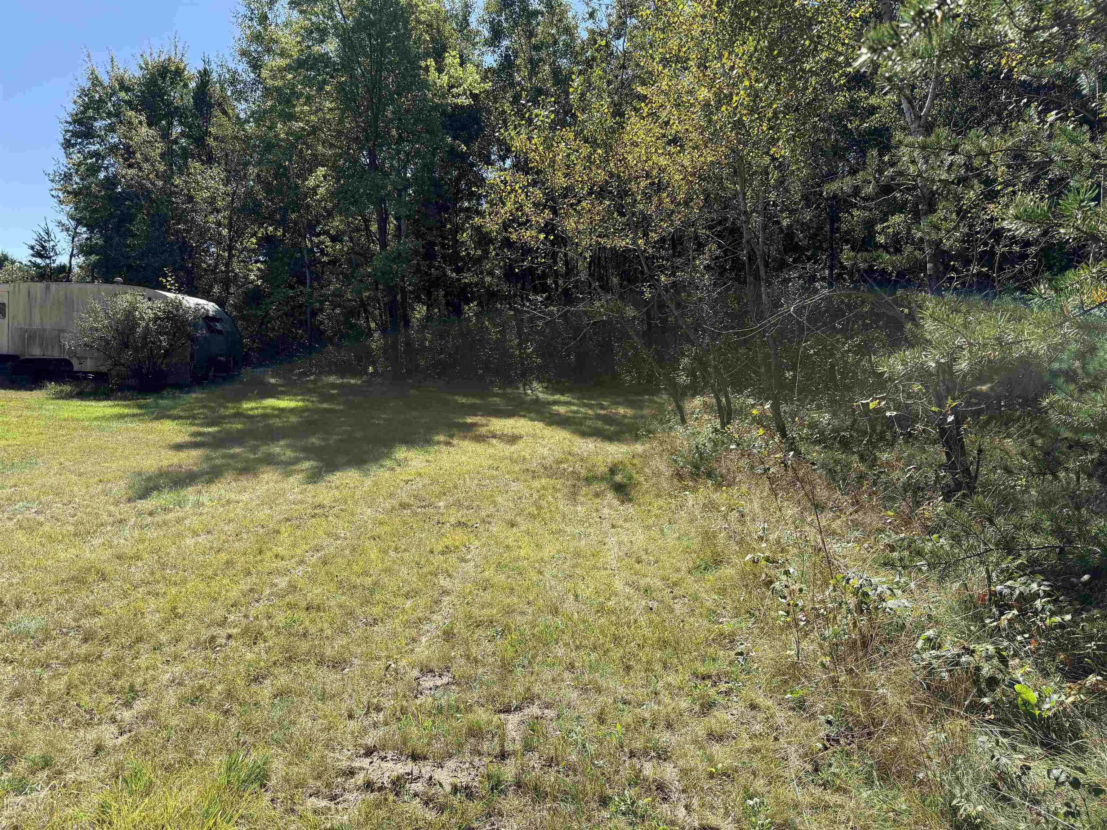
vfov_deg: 56.8
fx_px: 768
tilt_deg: -4.4
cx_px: 554
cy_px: 415
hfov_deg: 71.6
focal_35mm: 24
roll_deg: -2.0
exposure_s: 1/2801
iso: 100
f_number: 1.78
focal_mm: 6.76
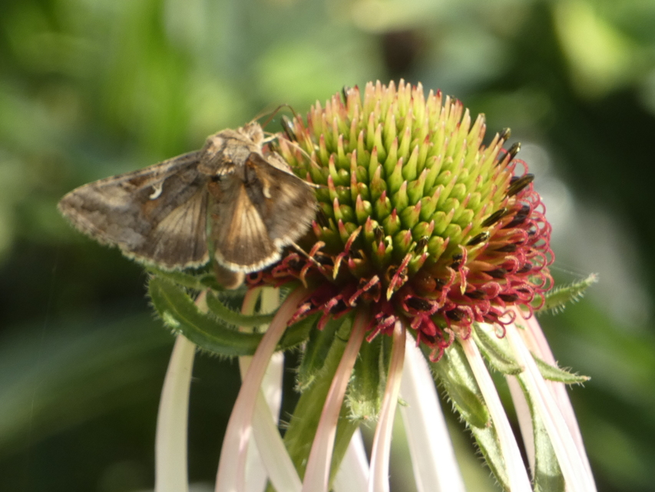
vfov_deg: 2.4
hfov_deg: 3.2
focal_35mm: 622
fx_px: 11771
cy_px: 246
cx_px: 328
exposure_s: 1/100
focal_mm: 111.5
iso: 125
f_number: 5.6
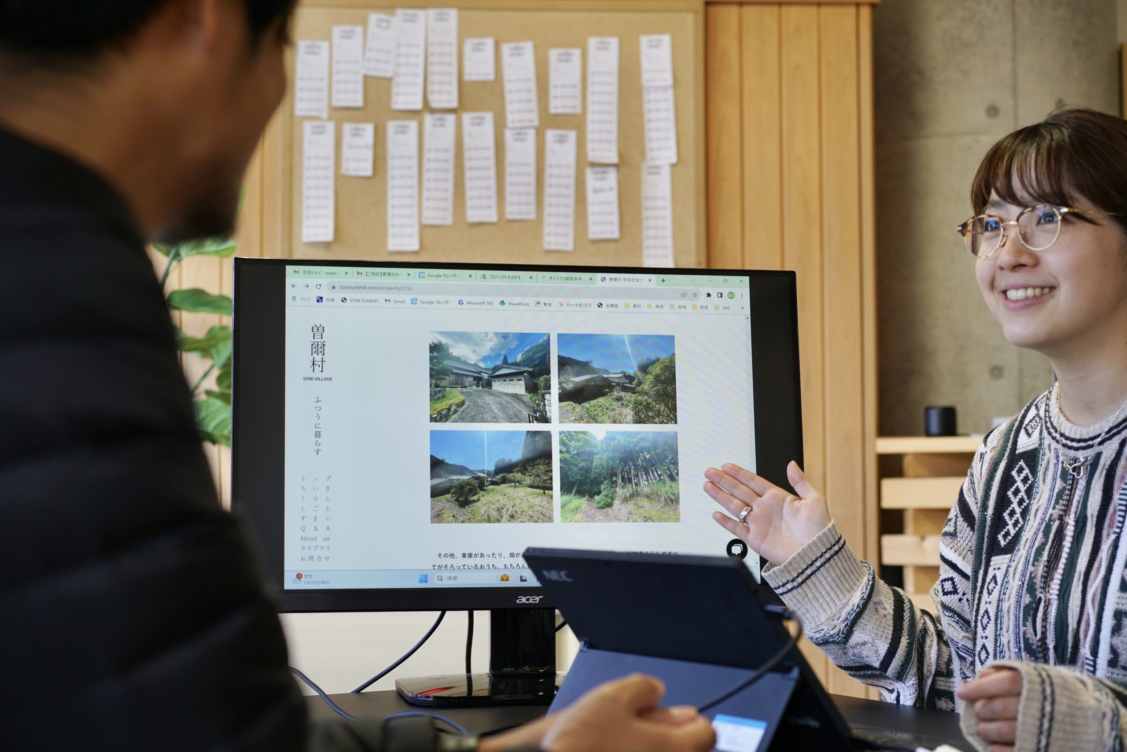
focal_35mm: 55
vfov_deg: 24.6
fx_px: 1722
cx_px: 564
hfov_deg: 36.2
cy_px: 376
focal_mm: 55
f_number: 4.5
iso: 400
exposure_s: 1/100
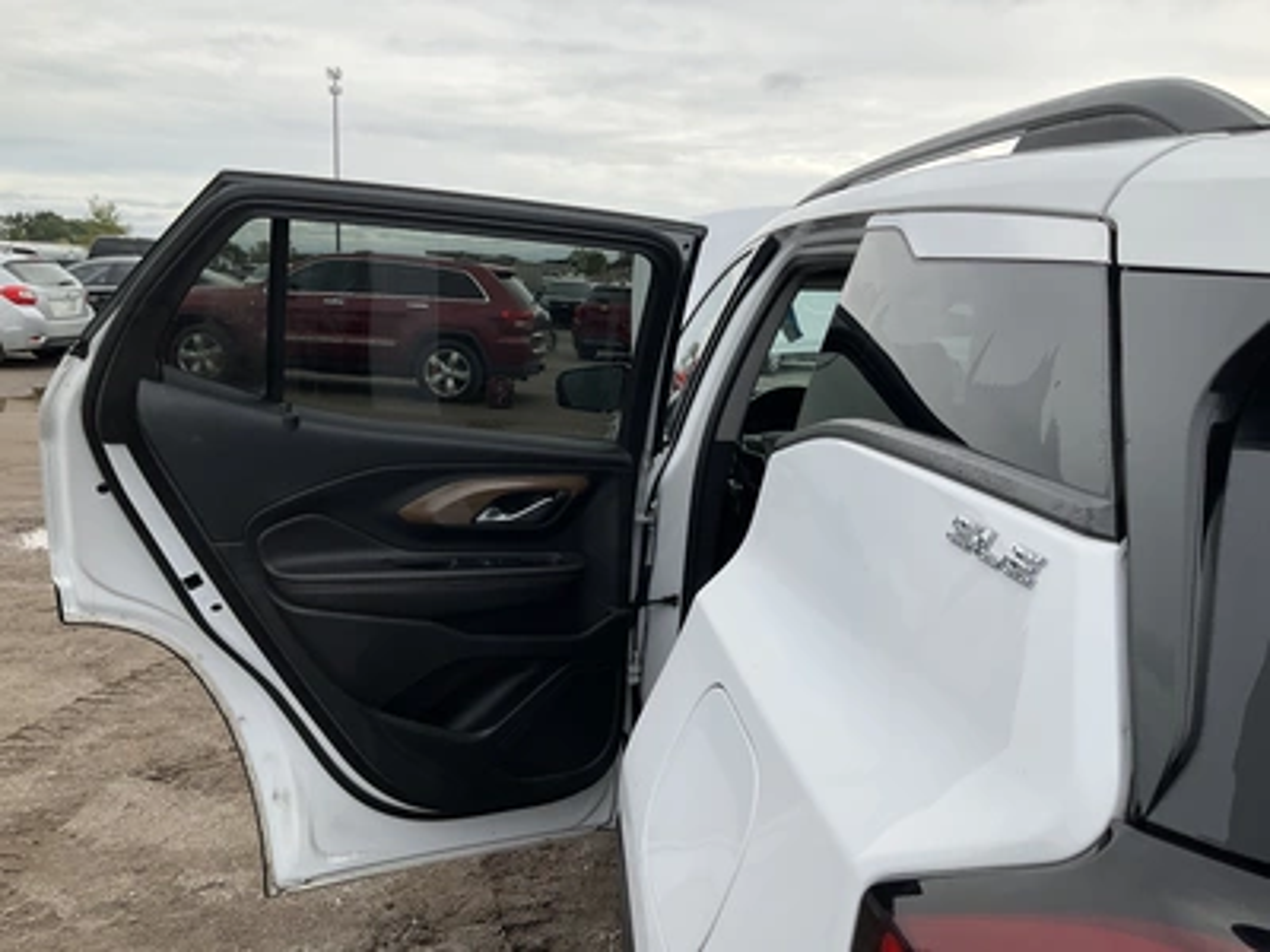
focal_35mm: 29
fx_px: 1064
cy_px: 476
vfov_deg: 48.2
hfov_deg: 61.7
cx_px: 635
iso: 25
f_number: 1.8
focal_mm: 3
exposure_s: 1/1675
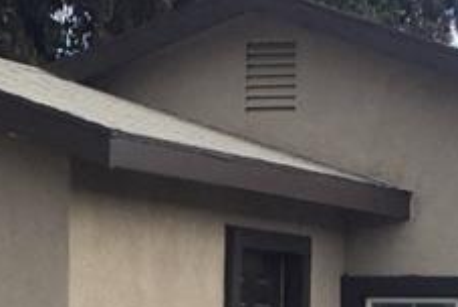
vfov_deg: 6.7
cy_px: 582
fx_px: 2535
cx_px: 272
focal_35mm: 199
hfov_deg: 10.3
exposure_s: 1/807
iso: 32
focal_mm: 4.15
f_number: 2.2
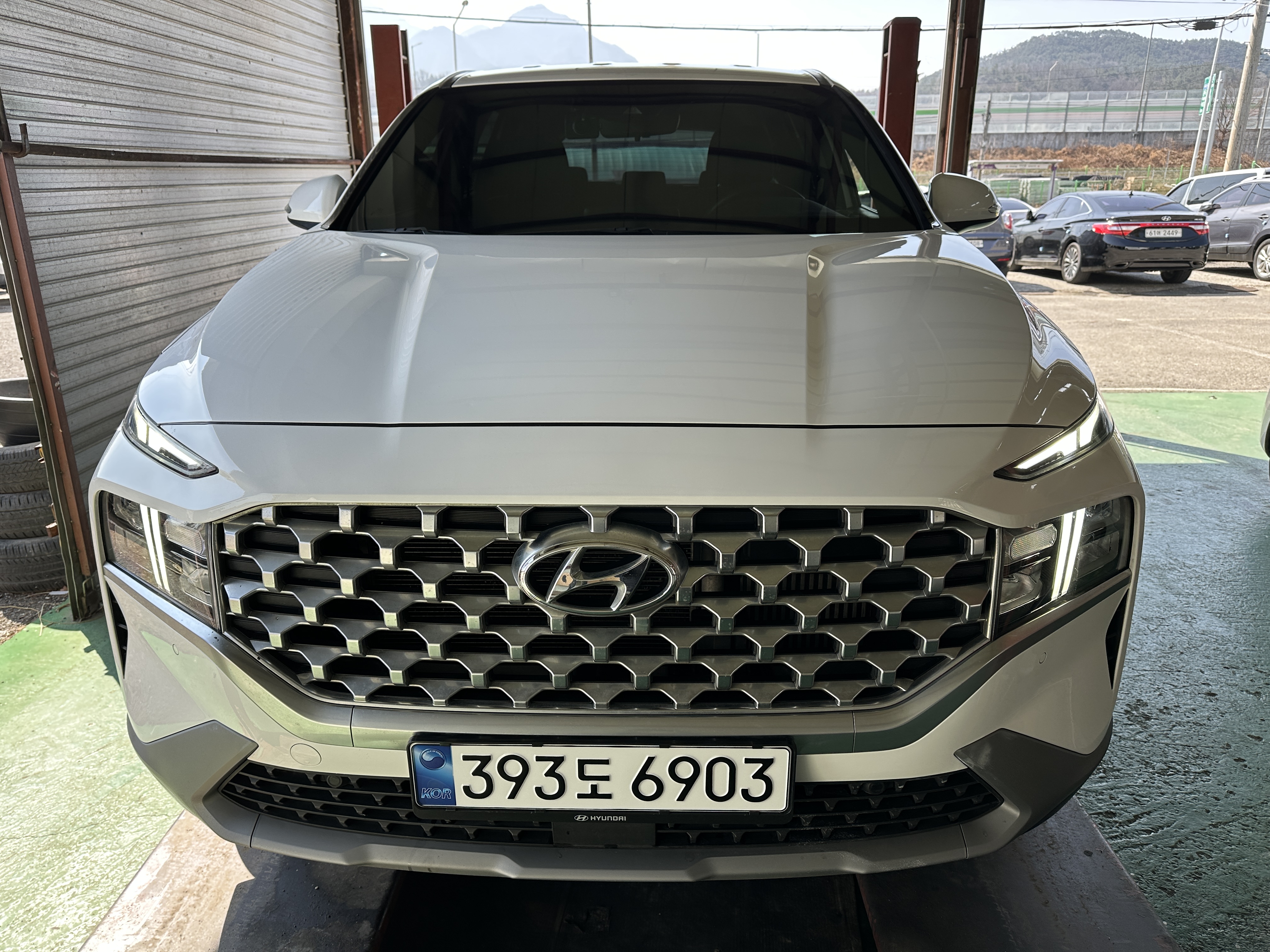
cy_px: 476
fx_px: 881
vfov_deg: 56.8
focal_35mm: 24
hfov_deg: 71.6
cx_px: 635
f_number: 1.78
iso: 80
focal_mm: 6.86
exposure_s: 1/680
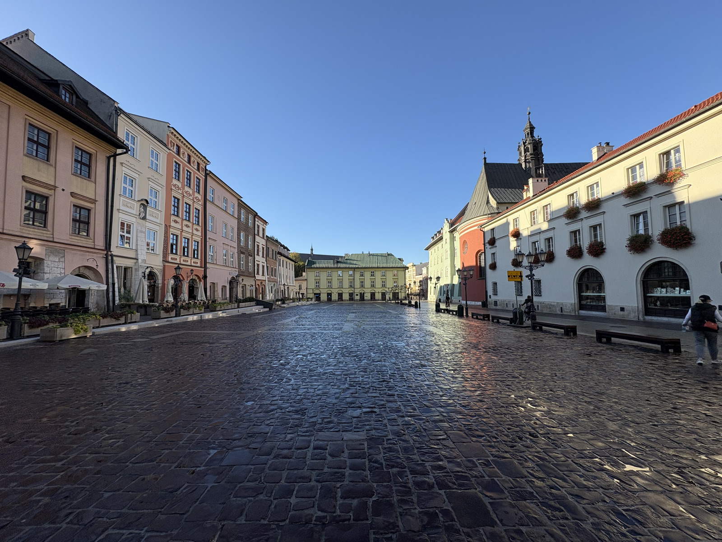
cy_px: 271
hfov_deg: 102.1
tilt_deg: +4.4
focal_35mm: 14
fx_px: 292
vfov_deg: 85.7
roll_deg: +0.5
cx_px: 361
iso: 50
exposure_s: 1/1143
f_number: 2.2
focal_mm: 2.22
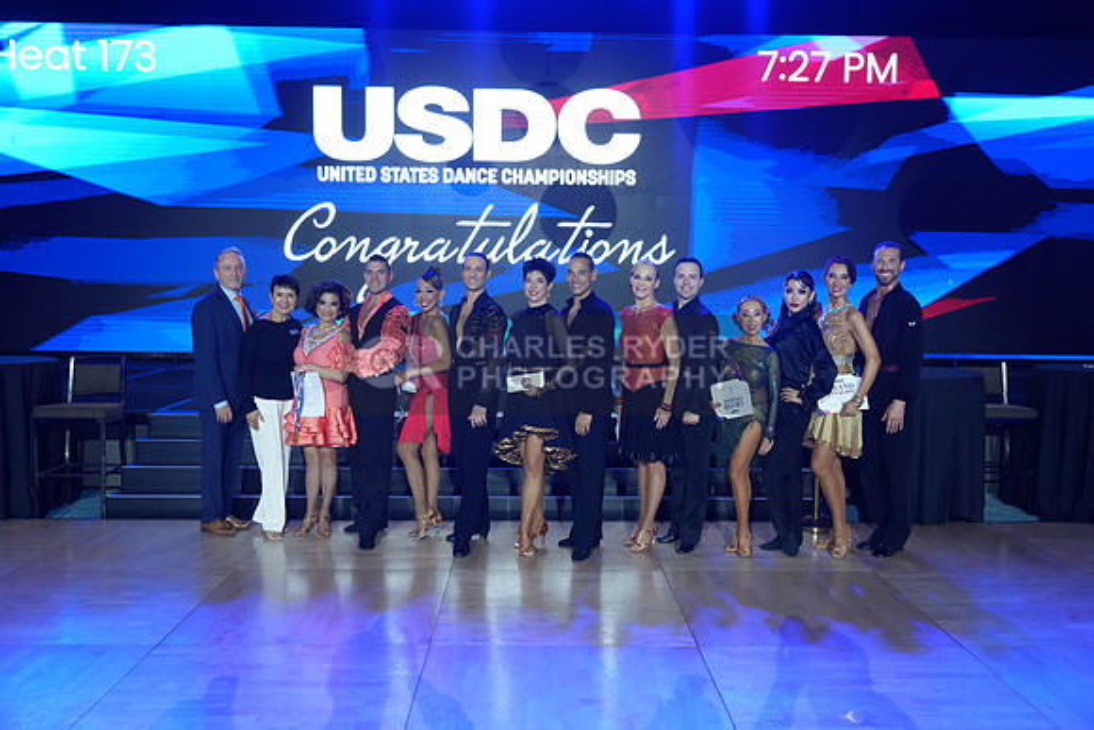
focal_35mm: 31
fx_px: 942
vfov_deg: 42.3
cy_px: 365
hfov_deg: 60.3
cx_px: 547
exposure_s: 1/640
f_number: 4
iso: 3200
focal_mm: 31
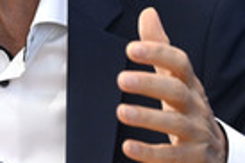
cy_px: -48
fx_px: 3691
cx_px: 3
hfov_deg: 3.8
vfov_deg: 2.5
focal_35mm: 543
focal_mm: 165
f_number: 5
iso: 3200
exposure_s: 1/1000
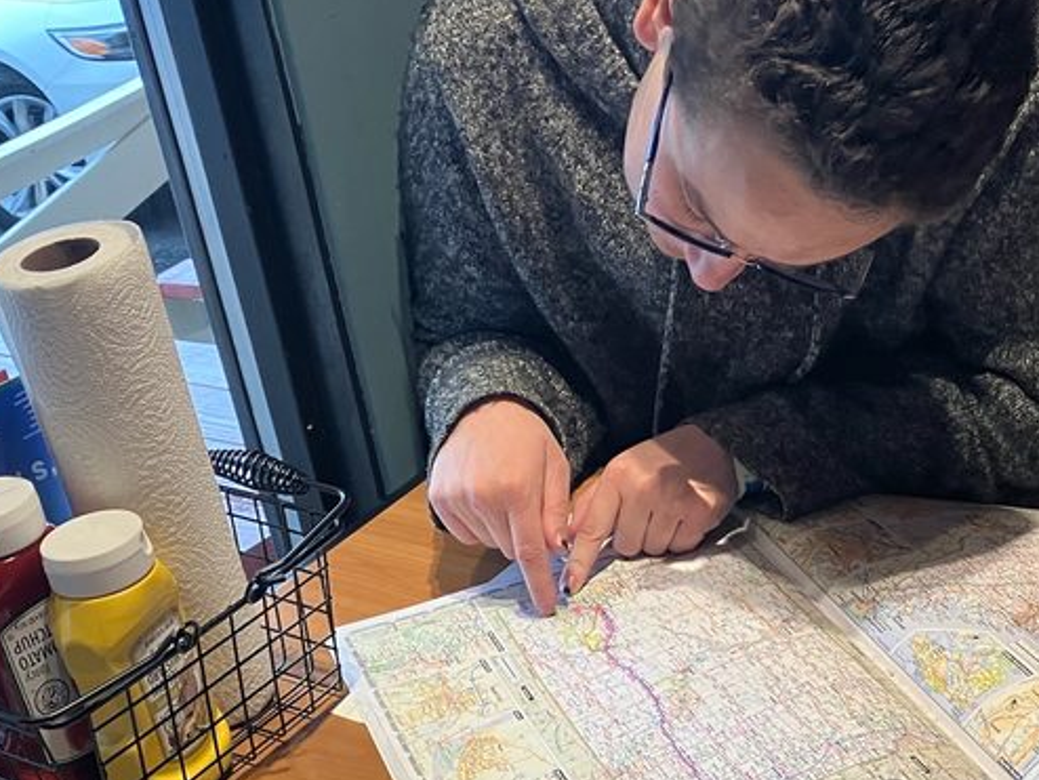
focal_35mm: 58
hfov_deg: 33.2
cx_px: 509
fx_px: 1742
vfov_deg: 24.1
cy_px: 795
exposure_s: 1/60
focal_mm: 3.99
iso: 64
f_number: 1.8
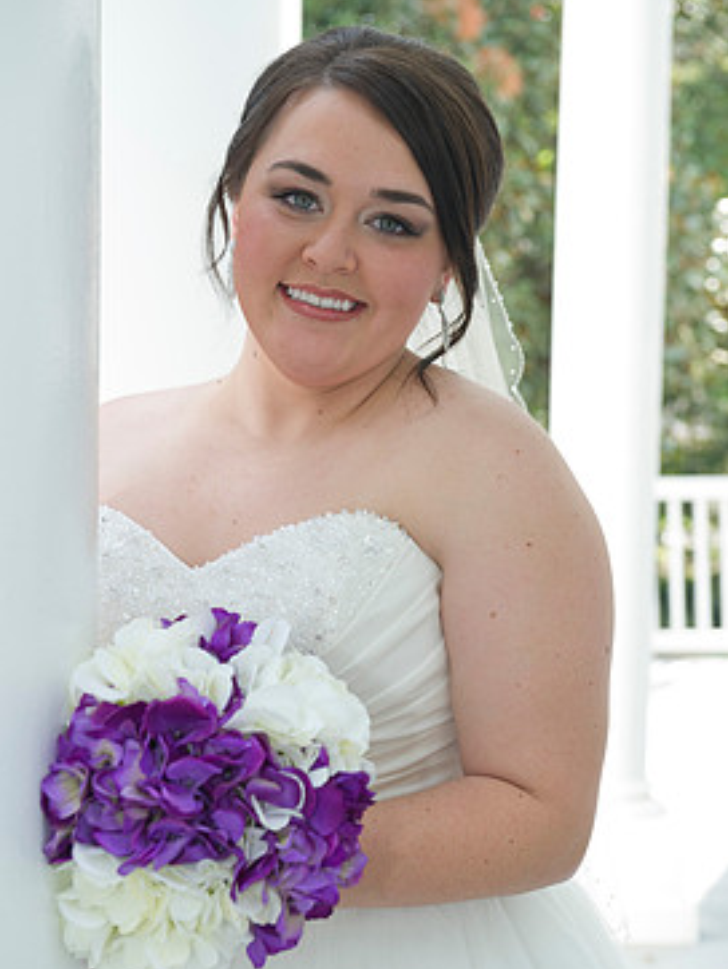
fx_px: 2073
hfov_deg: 19.9
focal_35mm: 74
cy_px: 538
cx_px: 331
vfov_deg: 26.3
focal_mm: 62
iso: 320
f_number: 5.6
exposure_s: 1/100
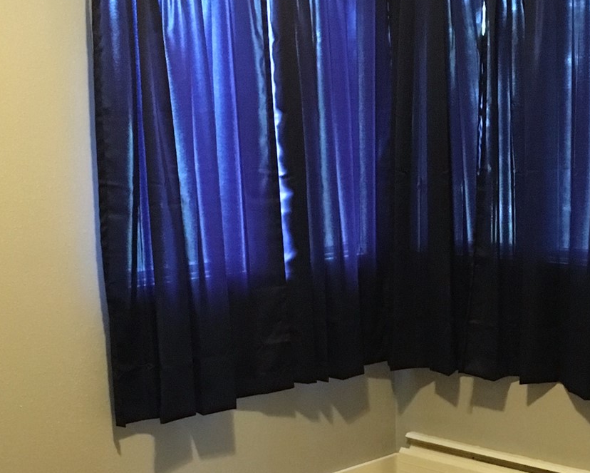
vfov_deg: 21.5
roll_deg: +1.9
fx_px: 1223
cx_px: 382
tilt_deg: -12.9
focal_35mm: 70
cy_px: 400
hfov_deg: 27.0
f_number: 2.2
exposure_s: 1/15
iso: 320
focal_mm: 4.15
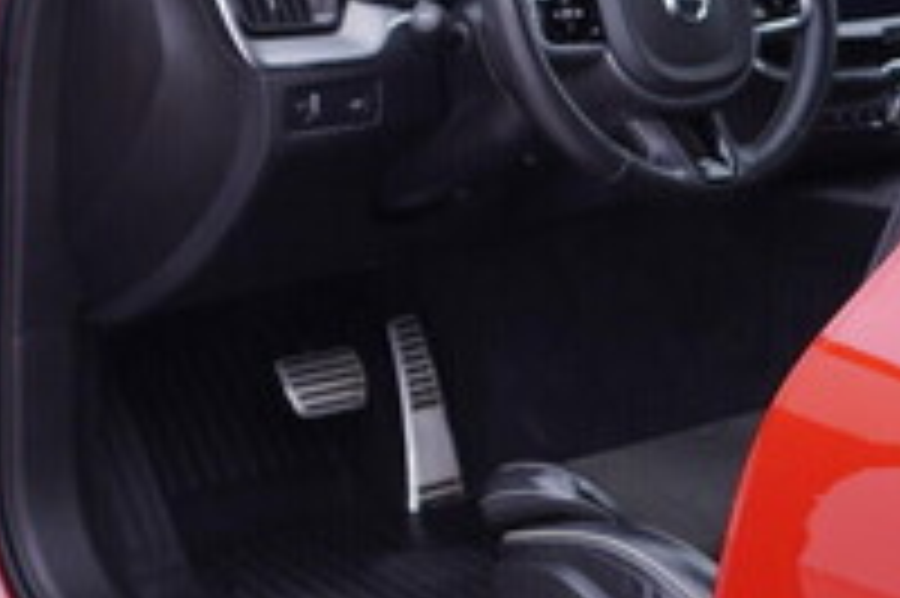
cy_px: 133
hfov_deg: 19.9
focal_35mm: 99
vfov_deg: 13.7
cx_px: -18
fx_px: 2473
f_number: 3.2
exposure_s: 1/50
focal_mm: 24
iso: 125
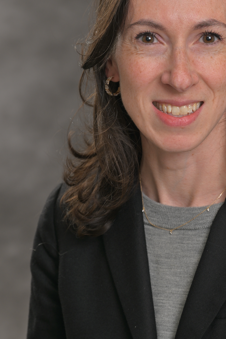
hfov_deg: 7.6
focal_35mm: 180
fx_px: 1693
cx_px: 188
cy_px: 195
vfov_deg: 11.4
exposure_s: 1/160
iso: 100
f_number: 6.3
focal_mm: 104
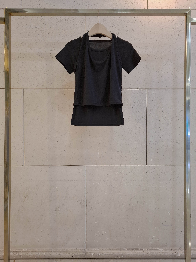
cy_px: 131
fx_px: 189
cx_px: 98
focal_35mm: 25
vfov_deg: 69.4
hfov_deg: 54.9
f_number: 1.8
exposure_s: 1/120
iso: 250
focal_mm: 5.23
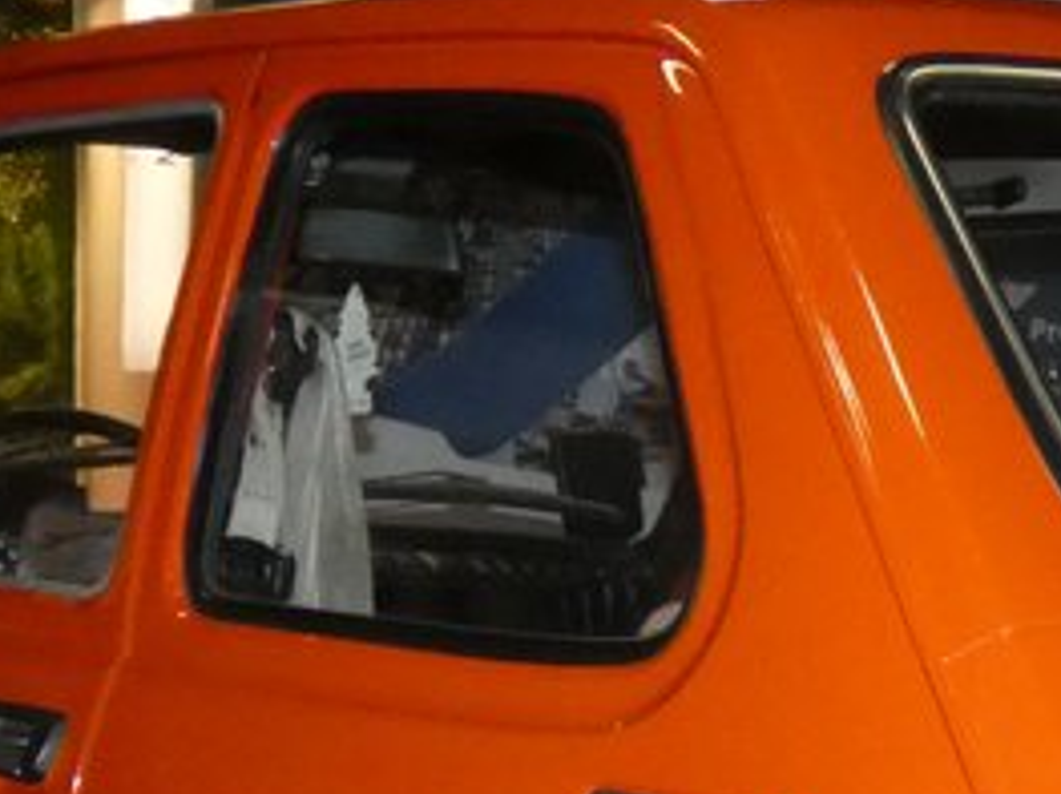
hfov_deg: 16.6
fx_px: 3584
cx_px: 948
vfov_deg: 12.0
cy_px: 1237
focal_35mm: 117
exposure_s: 1/320
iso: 800
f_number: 3.3
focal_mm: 5.3
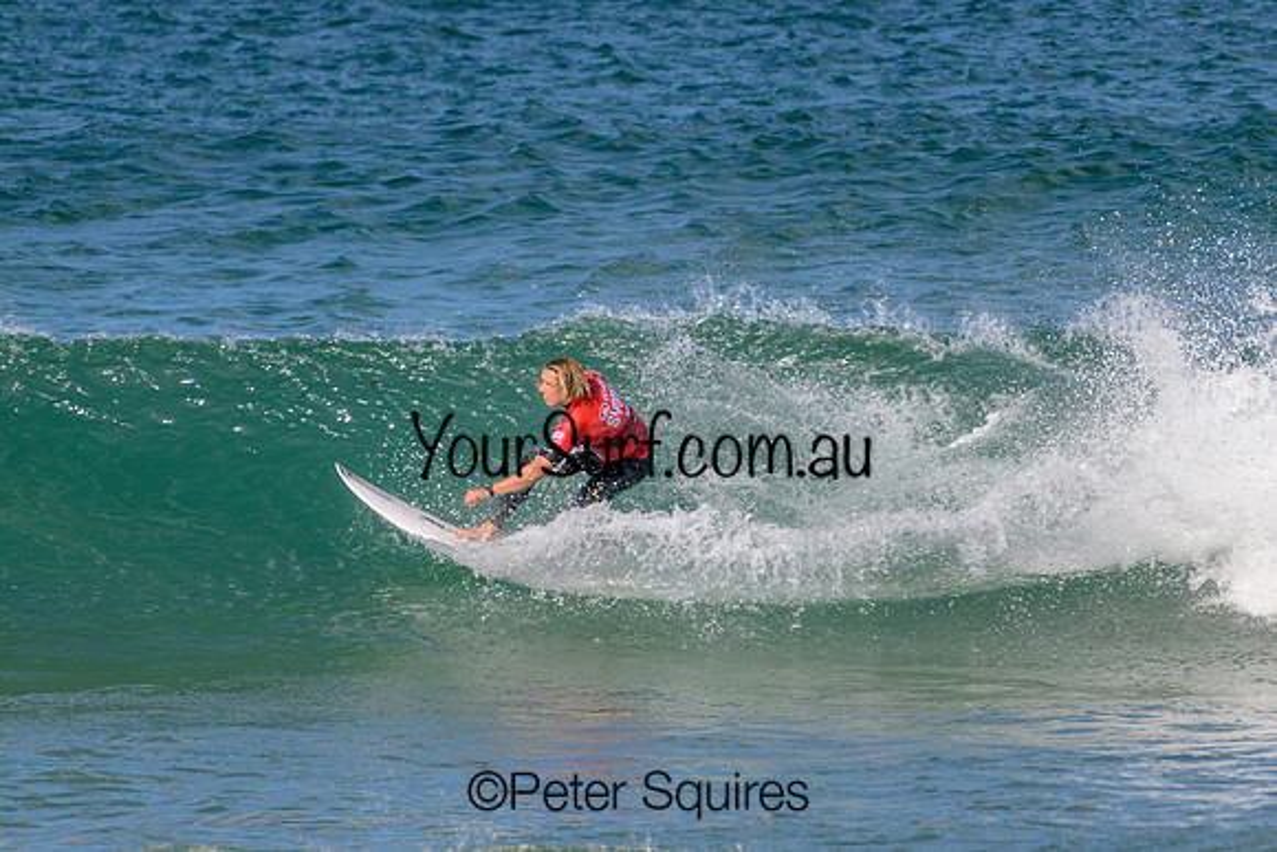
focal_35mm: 1001
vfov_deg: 1.4
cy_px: 426
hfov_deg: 2.1
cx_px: 638
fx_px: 35516
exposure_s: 1/250
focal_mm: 1000
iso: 125
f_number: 11
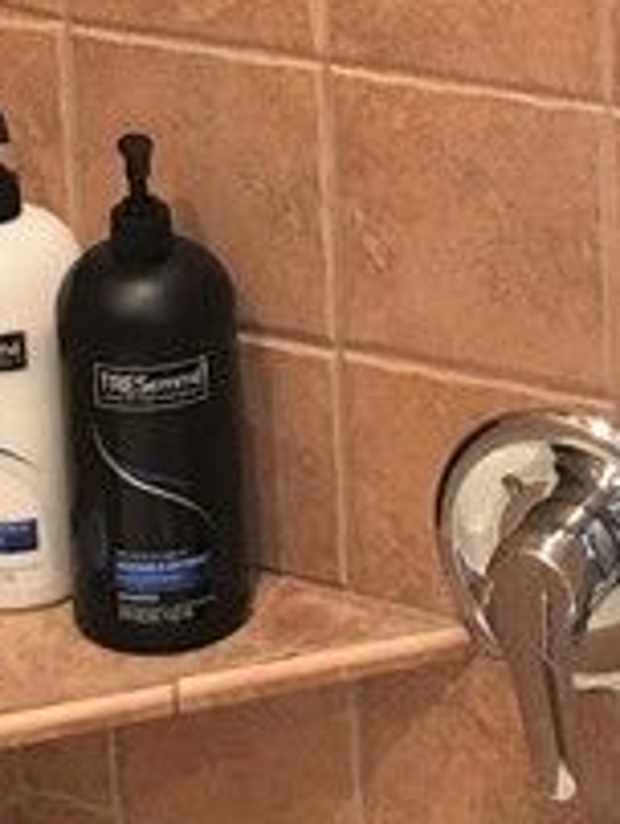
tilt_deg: -14.4
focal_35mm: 147
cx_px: 265
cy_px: -347
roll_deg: +2.6
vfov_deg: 12.8
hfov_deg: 10.1
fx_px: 3503
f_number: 2.2
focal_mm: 4.15
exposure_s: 1/15
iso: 40
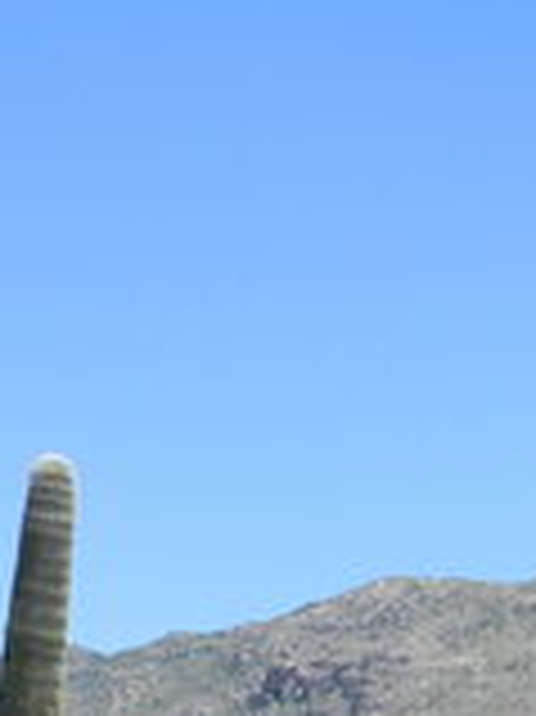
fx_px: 2770
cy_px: 757
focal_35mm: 134
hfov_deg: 10.8
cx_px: -149
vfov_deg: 14.4
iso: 80
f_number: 3.8
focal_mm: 7.3
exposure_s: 1/722
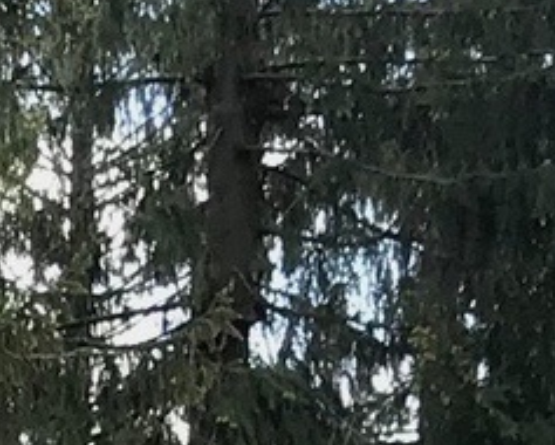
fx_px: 3633
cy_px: 1436
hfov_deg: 7.3
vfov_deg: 6.3
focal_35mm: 221
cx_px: -1330
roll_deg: +2.0
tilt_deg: -5.8
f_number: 1.8
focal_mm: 3.99
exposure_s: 1/365
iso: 20
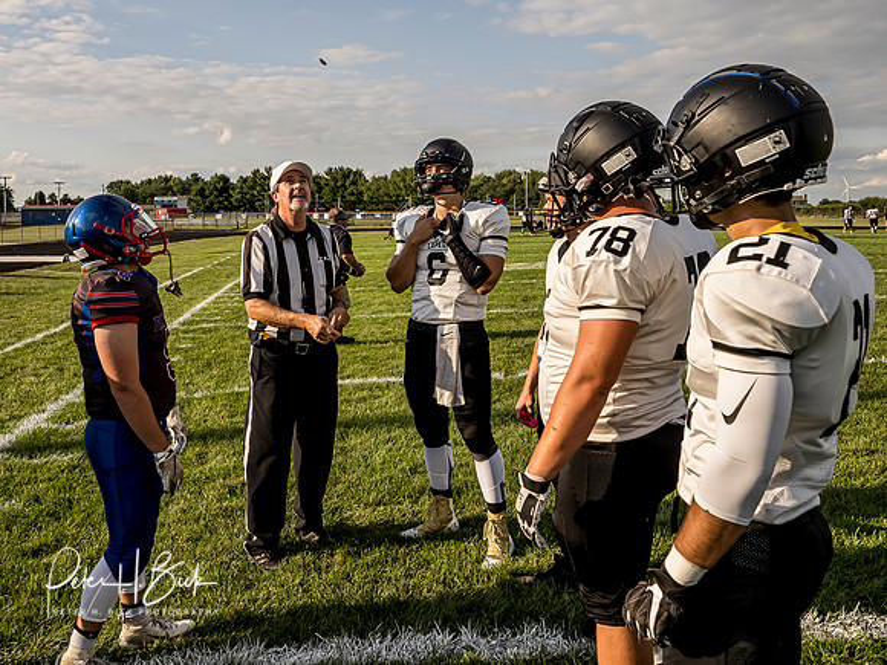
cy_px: 279
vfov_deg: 43.4
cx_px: 372
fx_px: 833
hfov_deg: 55.8
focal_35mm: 33
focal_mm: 14
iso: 200
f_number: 4.5
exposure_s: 1/1000
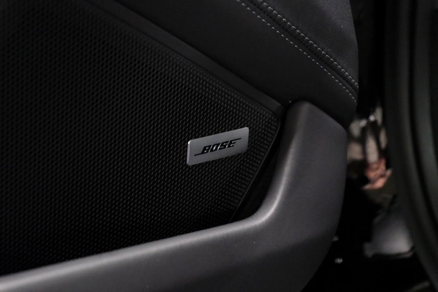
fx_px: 912
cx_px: 219
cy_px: 146
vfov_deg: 18.2
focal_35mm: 75
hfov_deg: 27.0
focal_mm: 50
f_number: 4.8
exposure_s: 1/26
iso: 12800
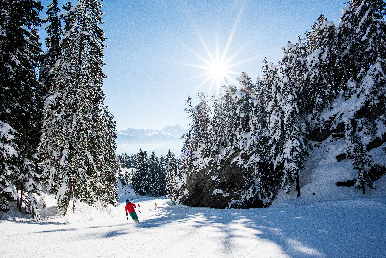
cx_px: 193
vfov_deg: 62.0
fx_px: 214
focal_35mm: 20
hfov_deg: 84.0
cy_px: 129
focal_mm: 20
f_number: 11
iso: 560
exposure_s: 1/1250
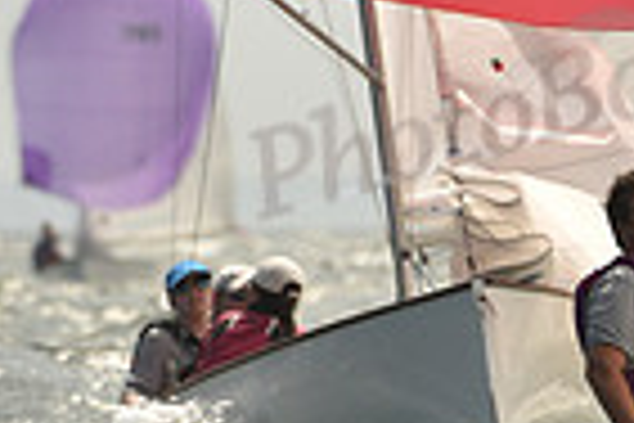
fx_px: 29074
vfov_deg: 0.8
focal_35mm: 1651
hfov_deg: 1.2
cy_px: 272
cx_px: 1120
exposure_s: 1/1250
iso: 250
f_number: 8
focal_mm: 400
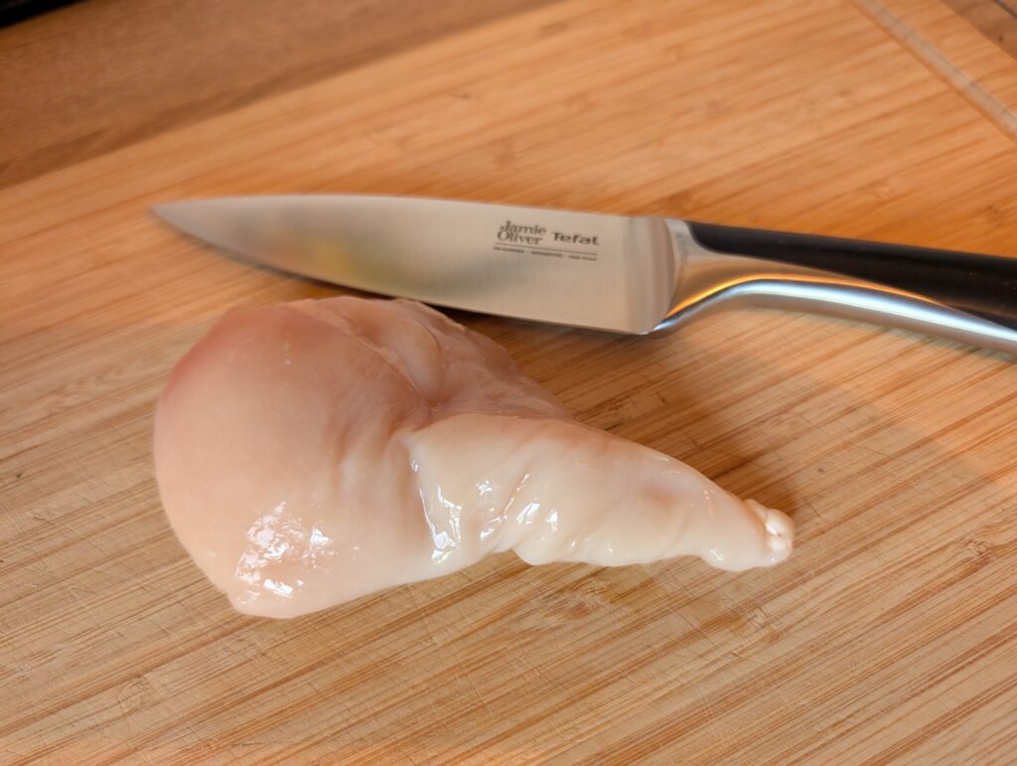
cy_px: 383
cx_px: 508
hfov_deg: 71.5
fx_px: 706
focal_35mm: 24
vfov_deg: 56.9
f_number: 1.68
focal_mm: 6.9
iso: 292
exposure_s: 1/50
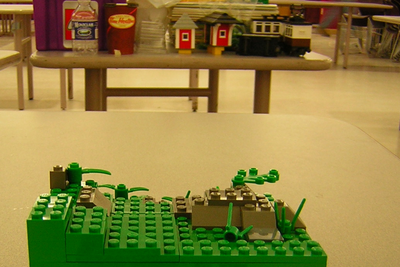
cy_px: 228
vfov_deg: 22.9
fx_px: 644
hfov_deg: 34.5
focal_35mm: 58
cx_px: 179
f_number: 2.6
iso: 50
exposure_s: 1/6.5
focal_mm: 4.7
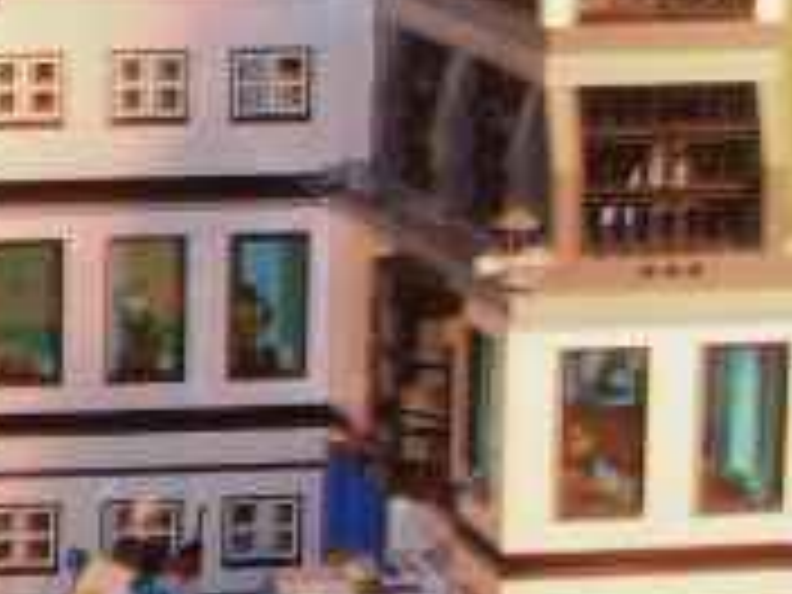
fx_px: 3249
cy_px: 45
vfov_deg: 10.4
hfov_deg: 13.1
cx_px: -392
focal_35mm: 142
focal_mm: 6.6
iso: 100
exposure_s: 1/45
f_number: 3.5
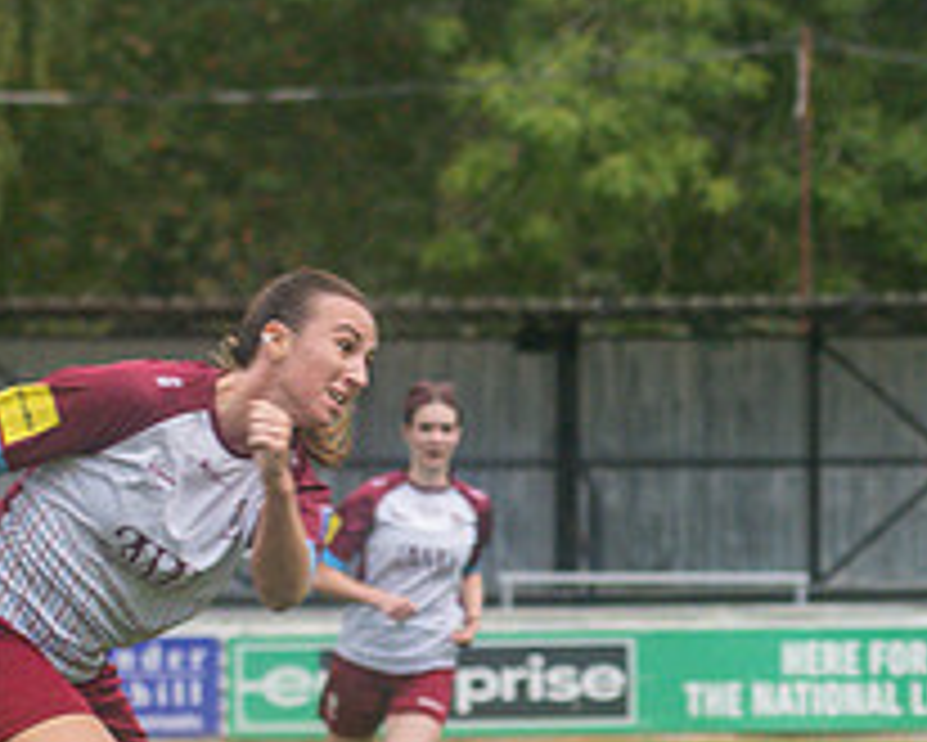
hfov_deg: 3.4
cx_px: 1054
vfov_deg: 2.8
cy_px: 783
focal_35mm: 560
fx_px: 15371
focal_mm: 120
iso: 560
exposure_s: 1/1000
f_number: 4
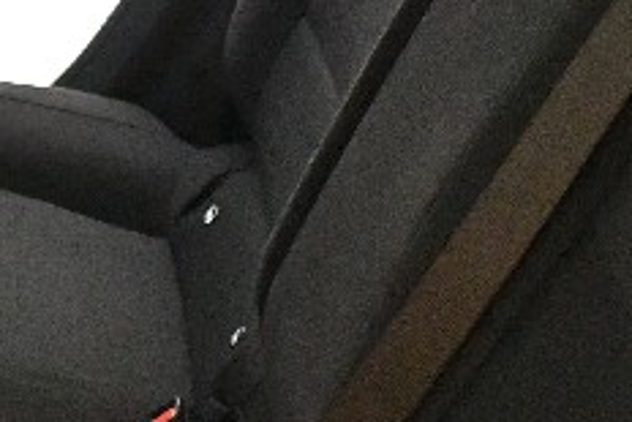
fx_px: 2090
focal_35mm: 119
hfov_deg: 16.8
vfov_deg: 11.3
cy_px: 508
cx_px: 0
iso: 12800
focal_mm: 18
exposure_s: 1/60
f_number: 3.5
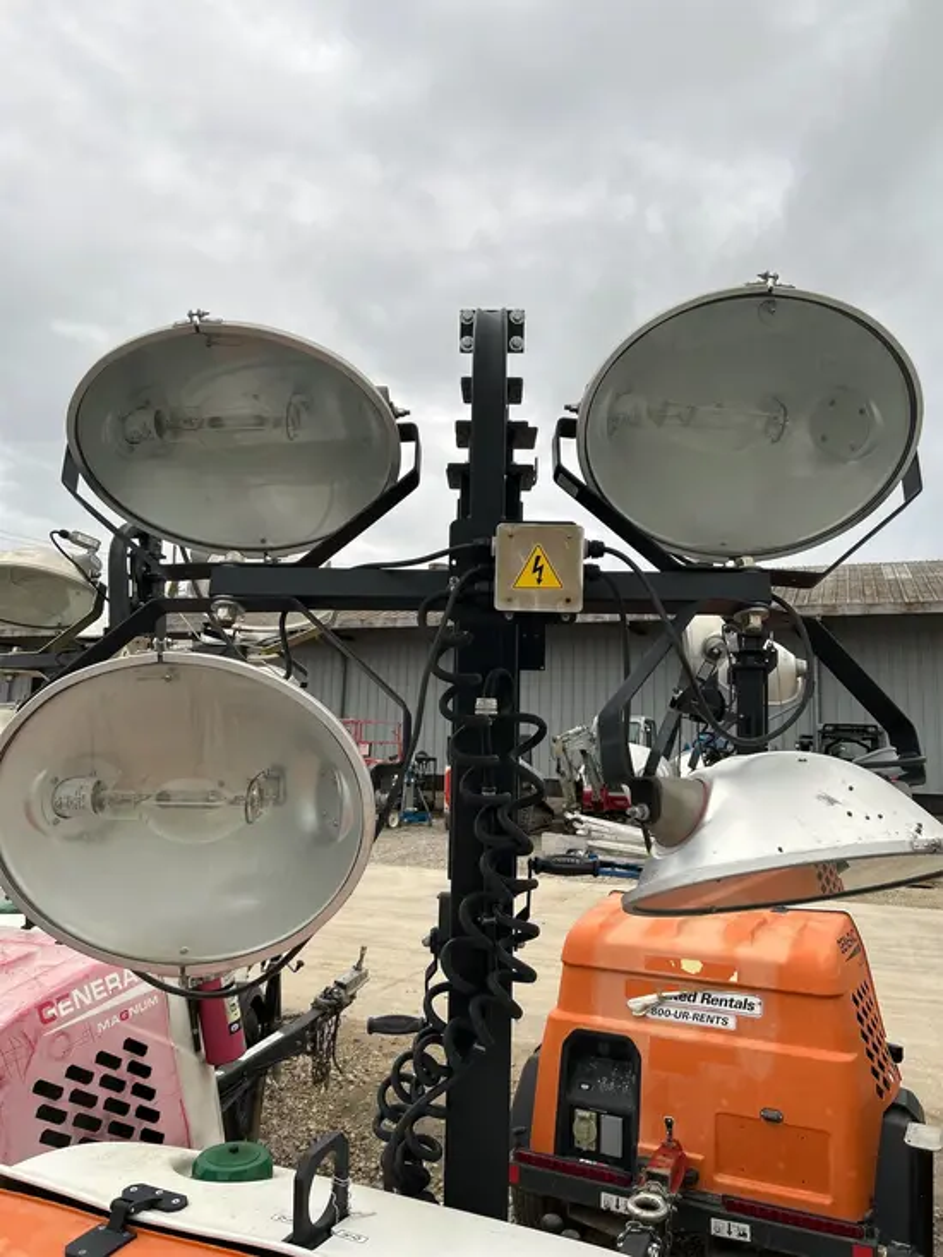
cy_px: 628
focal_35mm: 26
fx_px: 944
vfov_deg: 67.3
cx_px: 472
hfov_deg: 53.1
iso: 50
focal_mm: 5.7
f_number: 1.5
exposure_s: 1/614
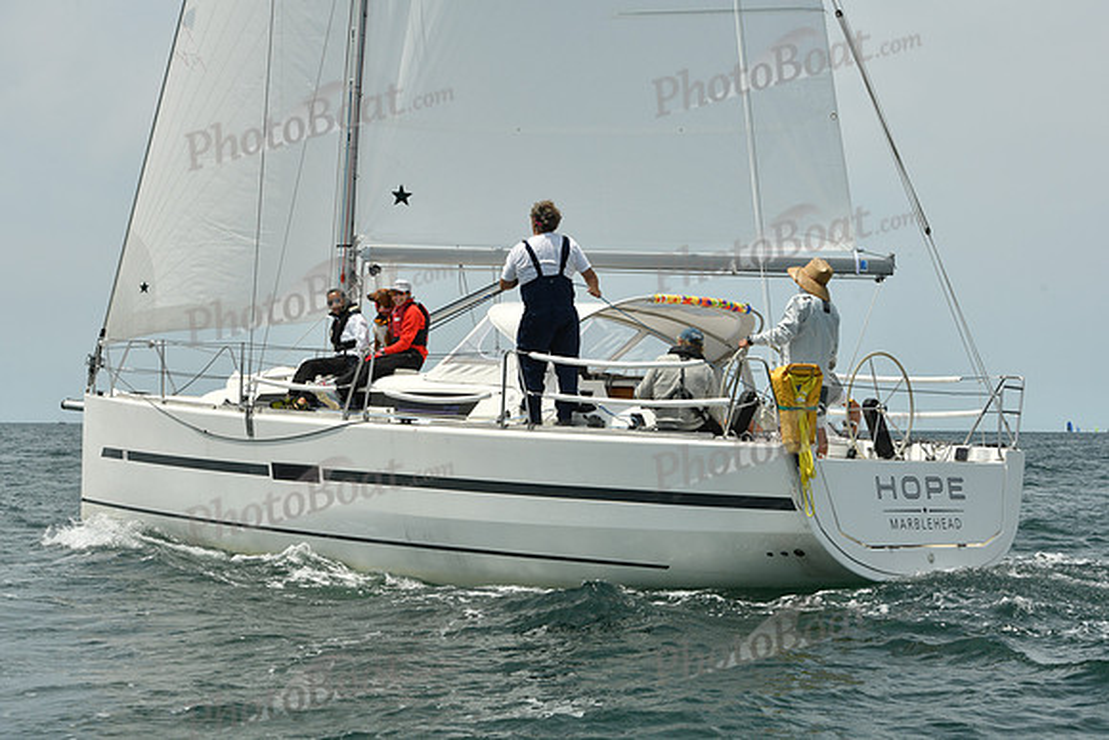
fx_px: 2157
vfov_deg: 19.5
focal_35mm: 70
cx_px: 554
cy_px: 370
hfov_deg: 28.8
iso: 320
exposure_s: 1/1250
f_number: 10
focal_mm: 70
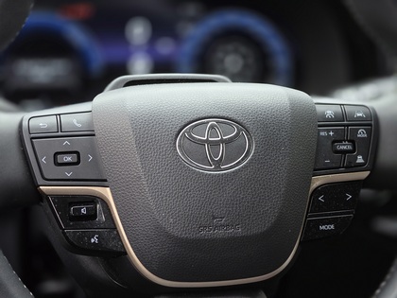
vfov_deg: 12.9
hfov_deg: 17.1
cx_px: 198
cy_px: 149
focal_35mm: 115
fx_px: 1319
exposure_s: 1/90.1
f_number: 2.9
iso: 100
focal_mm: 18.6
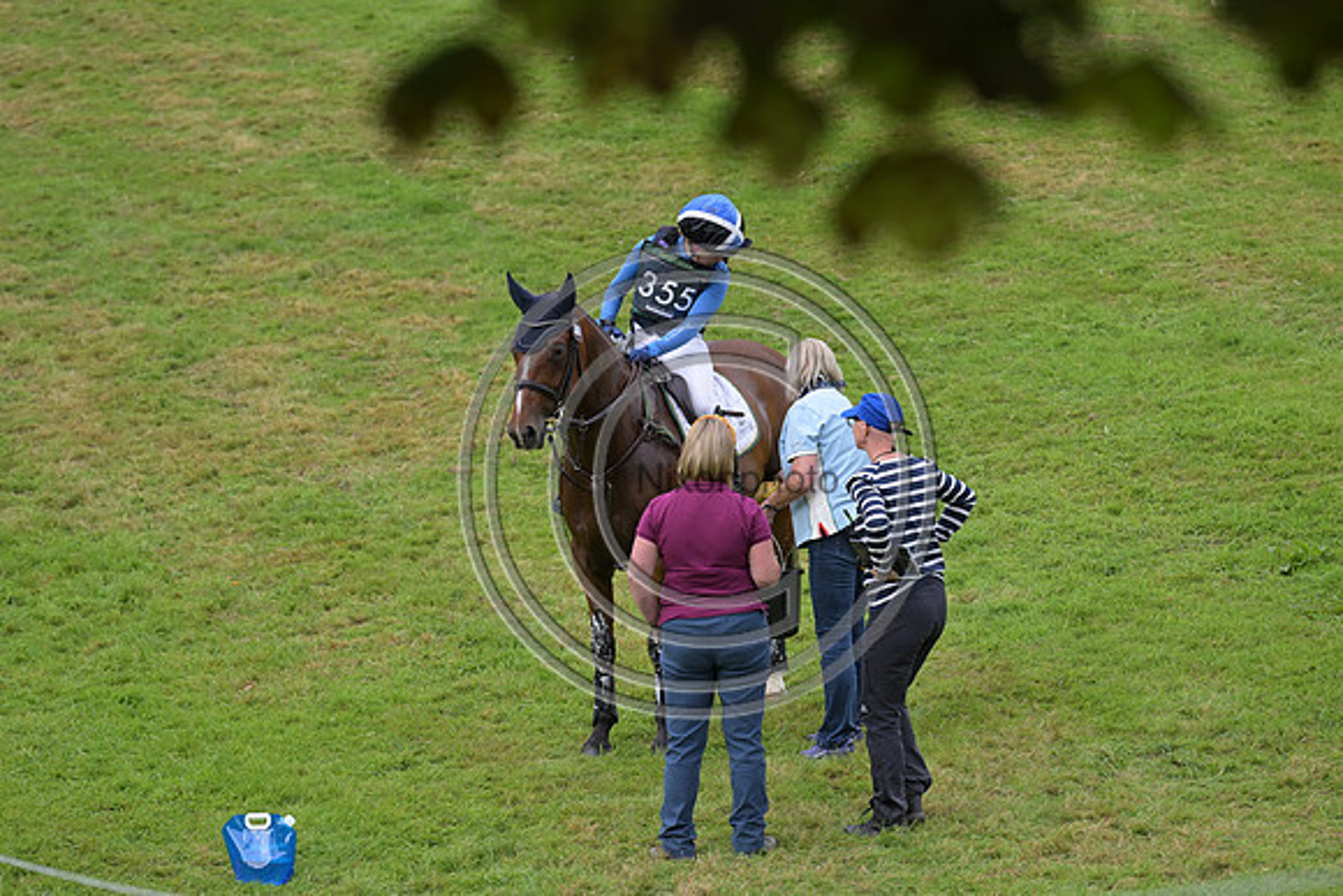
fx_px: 7463
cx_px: 672
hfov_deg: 10.3
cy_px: 448
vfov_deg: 6.9
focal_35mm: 200
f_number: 5.6
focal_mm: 200
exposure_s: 1/1250
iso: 1000
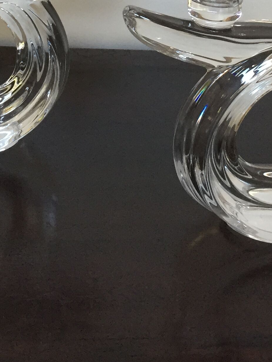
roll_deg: -2.5
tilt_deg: -15.5
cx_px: 134
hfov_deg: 19.1
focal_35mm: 77
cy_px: -49
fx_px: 807
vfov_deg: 23.6
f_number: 2.2
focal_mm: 4.15
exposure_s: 1/33
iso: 125
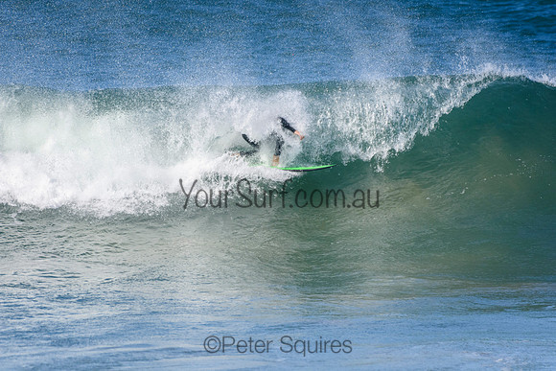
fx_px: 11587
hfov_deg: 2.7
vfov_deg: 1.8
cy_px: 186
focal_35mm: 750
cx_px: 278
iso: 720
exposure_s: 1/4000
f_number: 5.6
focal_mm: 500
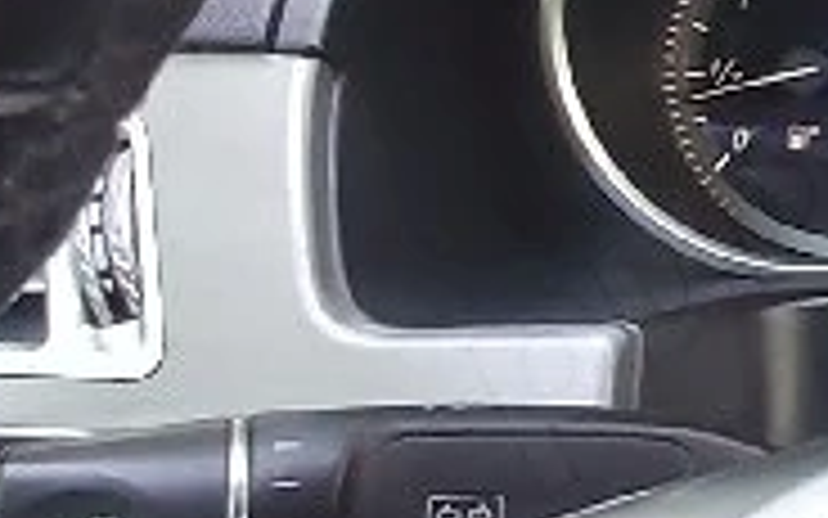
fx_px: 1692
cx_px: 1246
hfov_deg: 22.5
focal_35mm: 75
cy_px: 113
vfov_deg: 17.3
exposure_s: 1/50
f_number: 2.2
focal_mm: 1.42
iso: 125
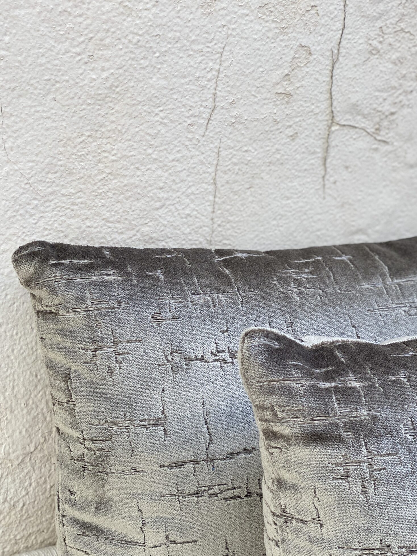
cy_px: 286
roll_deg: -6.9
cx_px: 255
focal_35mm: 68
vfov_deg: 28.6
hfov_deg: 21.6
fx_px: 1092
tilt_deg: -22.7
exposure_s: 1/122
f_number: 2
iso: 20
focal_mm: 6
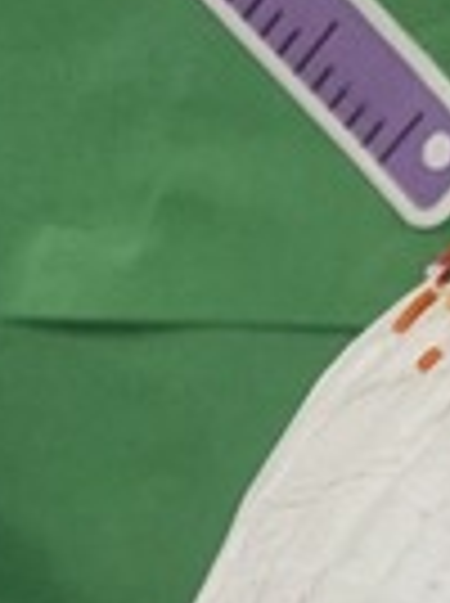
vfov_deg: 8.4
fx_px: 3060
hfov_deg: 7.9
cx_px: -572
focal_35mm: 176
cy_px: 2097
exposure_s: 1/120
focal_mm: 6.3
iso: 320
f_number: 1.7
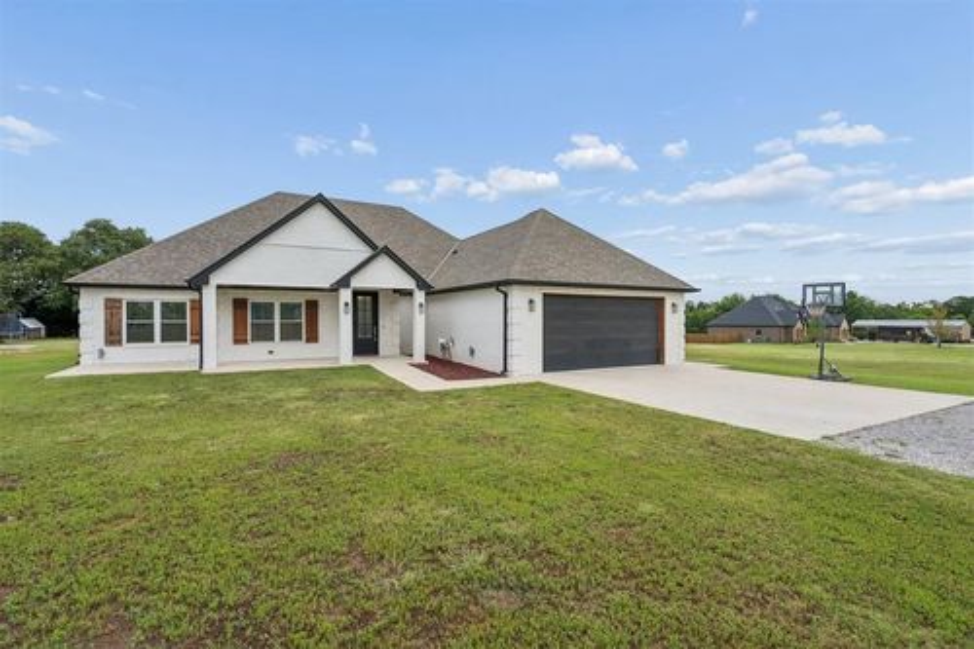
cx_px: 487
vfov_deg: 73.7
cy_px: 324
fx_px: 433
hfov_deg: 96.8
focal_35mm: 16
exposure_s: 1/320
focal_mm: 16
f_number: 8
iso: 200
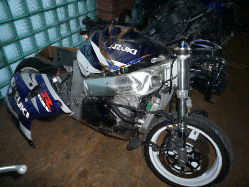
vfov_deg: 54.9
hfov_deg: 69.4
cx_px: 124
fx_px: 180
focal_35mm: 25
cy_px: 94
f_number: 2.8
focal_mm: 4.4
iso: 100
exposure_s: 1/30
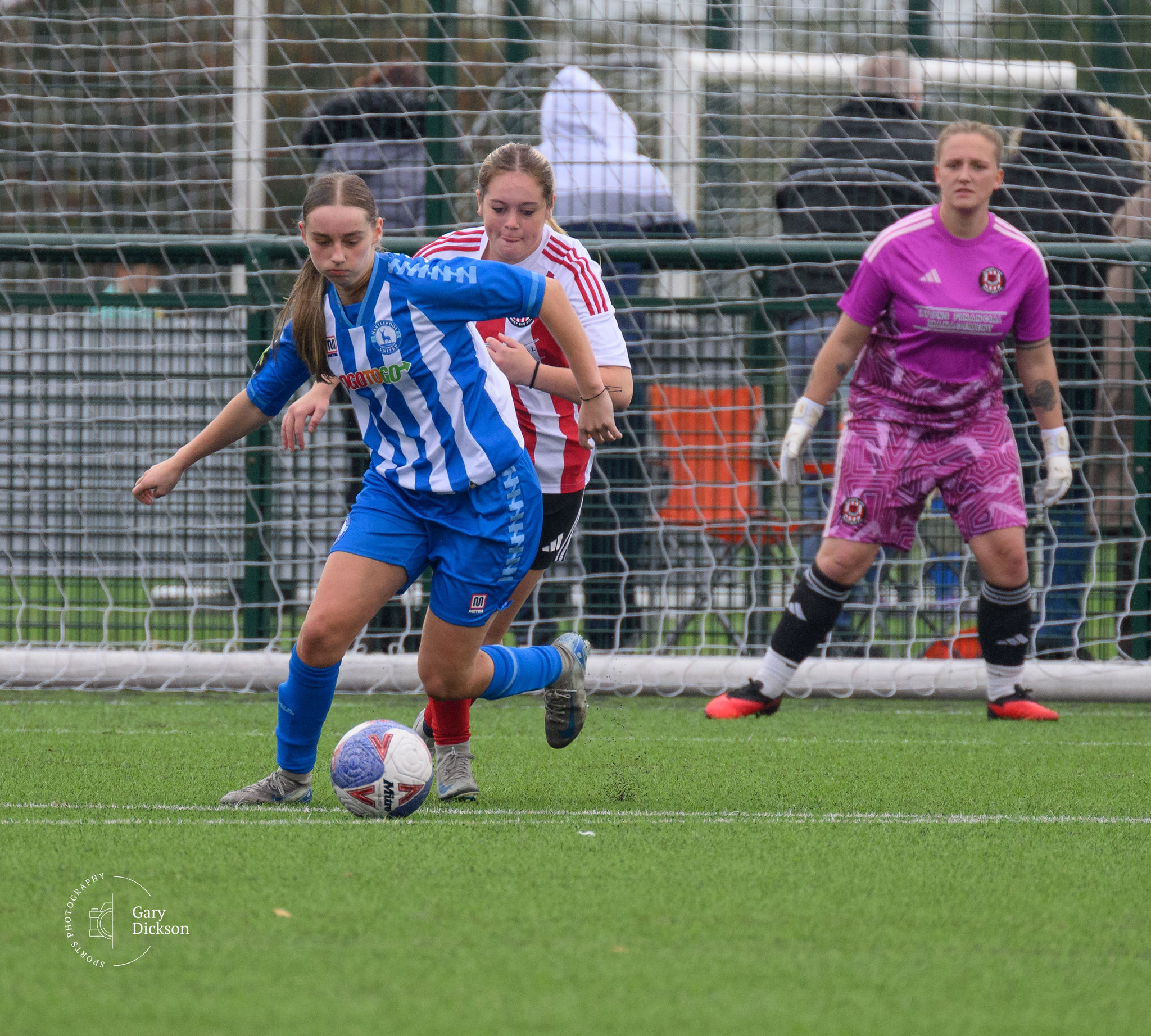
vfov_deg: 1.5
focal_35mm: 1076
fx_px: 38500
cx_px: 494
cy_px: 502
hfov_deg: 1.7
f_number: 5.6
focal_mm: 400
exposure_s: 1/1250
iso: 1000
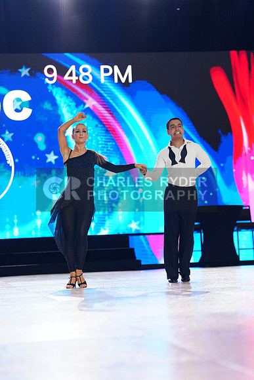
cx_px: 127
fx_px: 1079
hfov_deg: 13.4
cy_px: 190
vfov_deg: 20.0
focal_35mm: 102
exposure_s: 1/500
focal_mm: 102
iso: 2000
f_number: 2.8
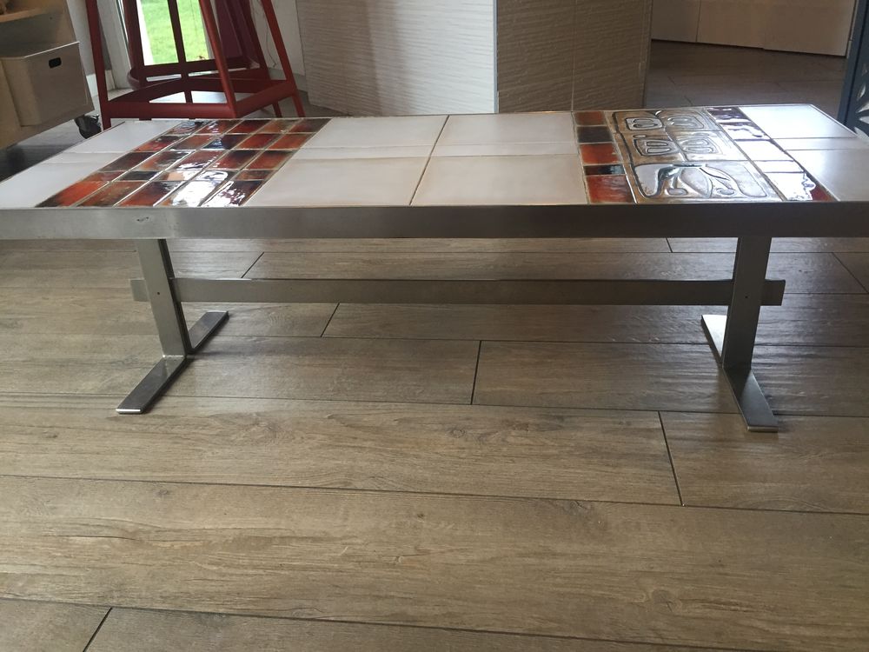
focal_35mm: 29
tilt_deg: -27.1
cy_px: 326
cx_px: 434
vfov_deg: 48.2
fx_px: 728
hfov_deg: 61.7
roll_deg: +3.8
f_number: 2.2
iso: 80
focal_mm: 4.15
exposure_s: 1/33
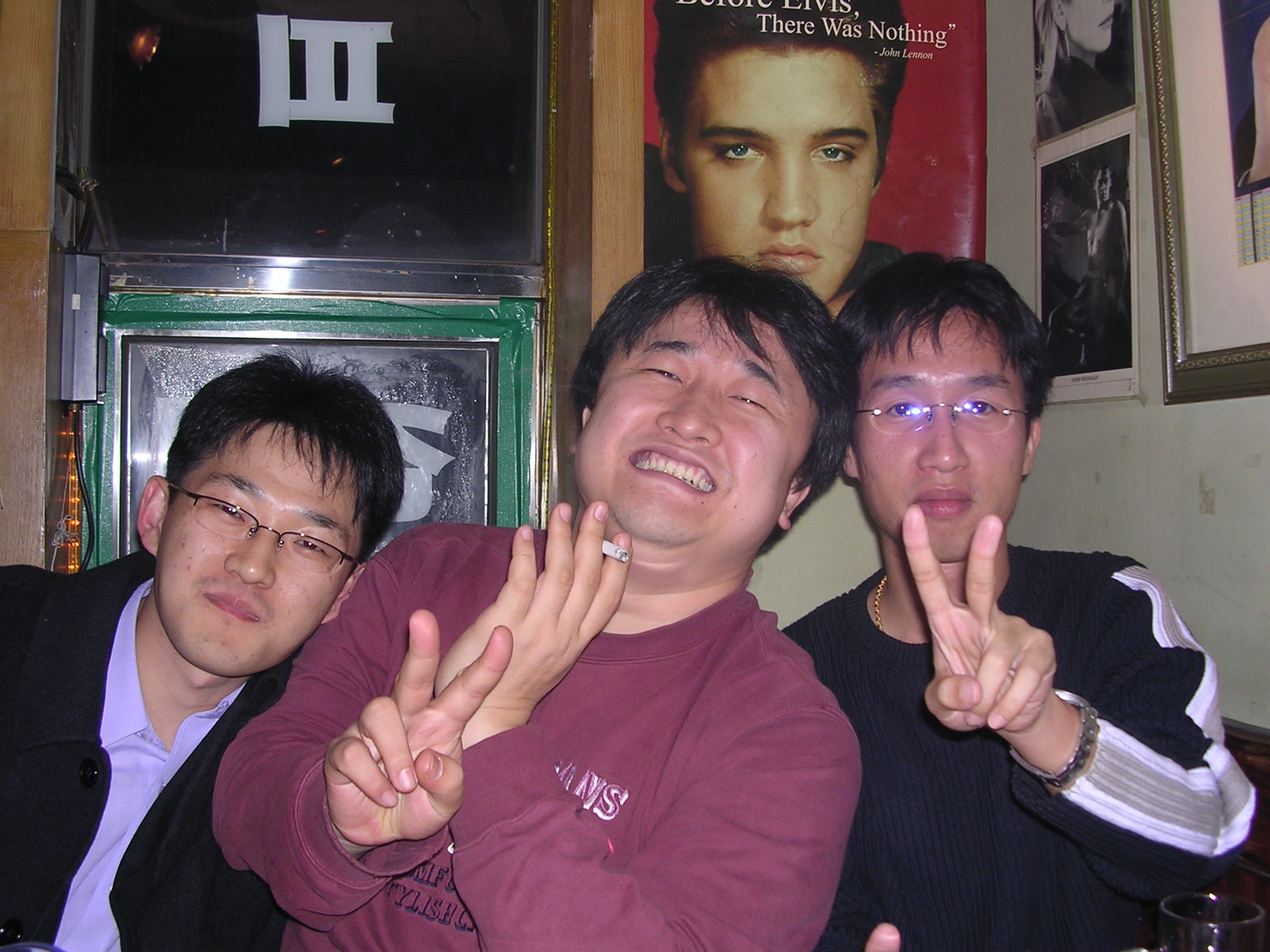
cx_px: 635
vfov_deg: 37.7
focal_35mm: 38
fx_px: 1394
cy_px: 476
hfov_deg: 49.0
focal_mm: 5.8
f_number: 2.8
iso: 100
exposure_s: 1/60.1
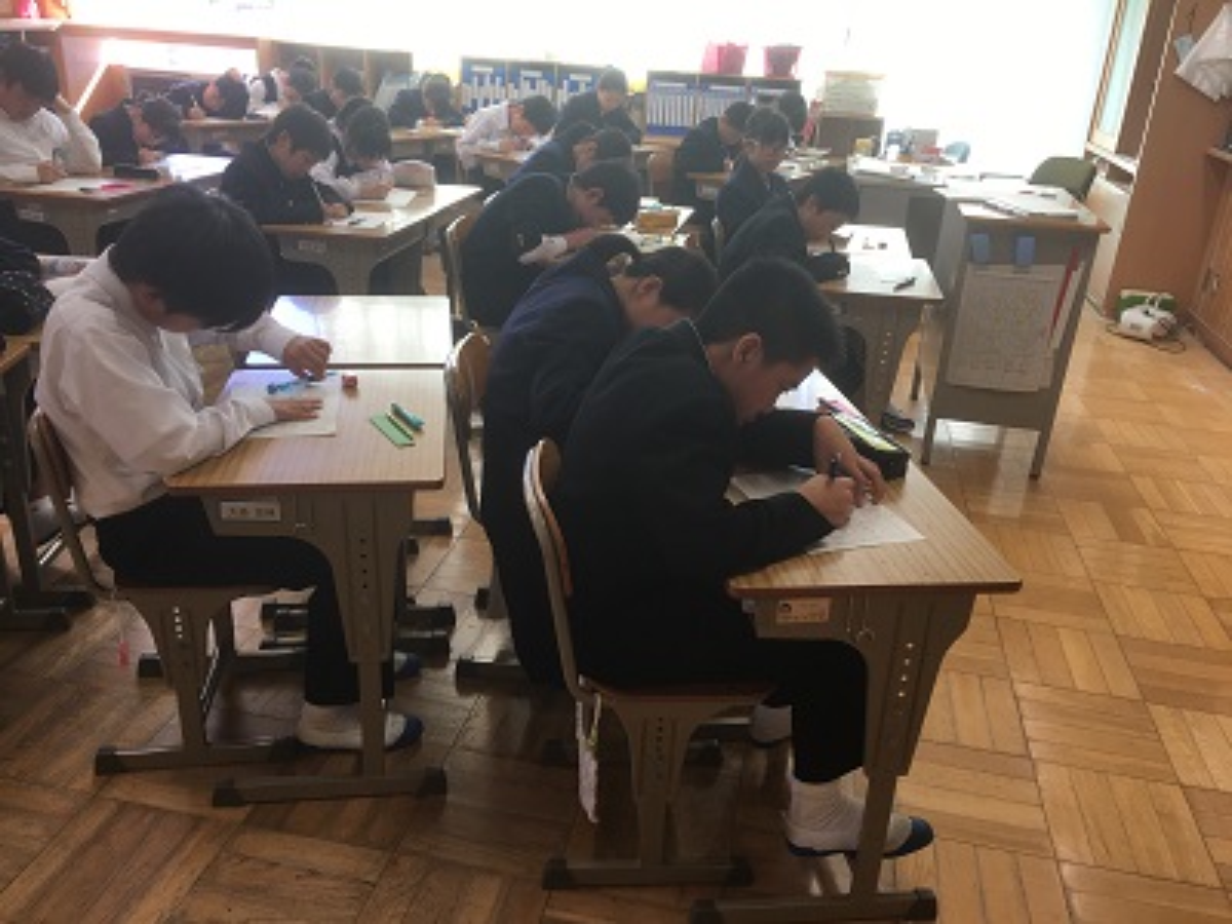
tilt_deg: -23.3
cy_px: 462
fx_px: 1032
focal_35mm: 29
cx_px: 616
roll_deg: -2.7
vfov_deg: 48.2
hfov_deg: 61.7
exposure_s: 1/60
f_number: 2.2
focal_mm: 4.15
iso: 32
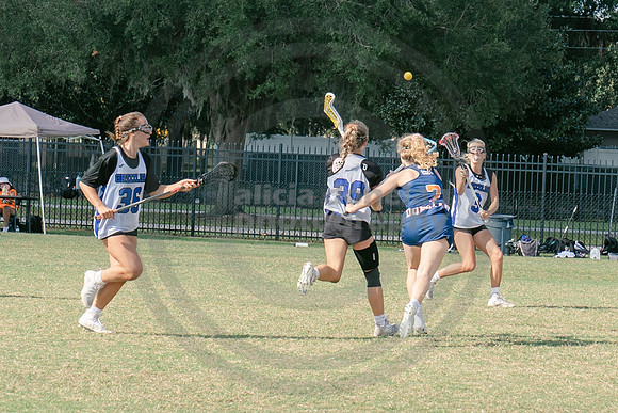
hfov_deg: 9.3
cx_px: 344
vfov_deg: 6.2
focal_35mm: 222
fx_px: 3811
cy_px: 211
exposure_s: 1/800
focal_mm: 70
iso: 250
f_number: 5.6
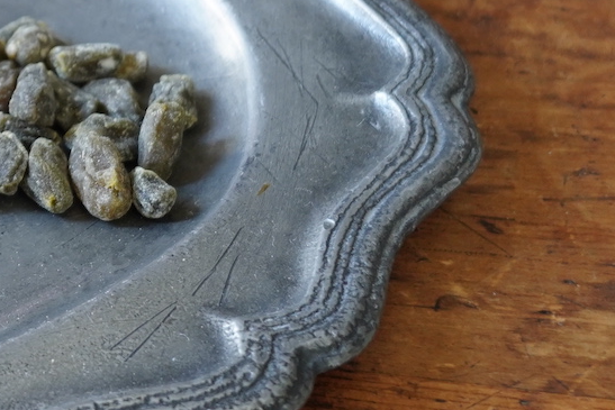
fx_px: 3059
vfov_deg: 7.6
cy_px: -21
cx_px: -428
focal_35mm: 179
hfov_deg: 10.9
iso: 800
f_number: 5.6
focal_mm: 49
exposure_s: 1/30
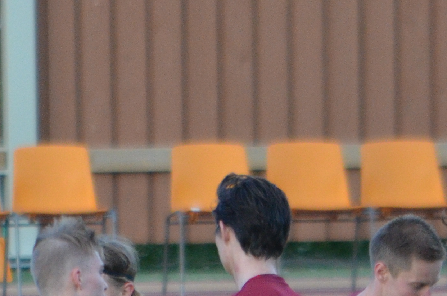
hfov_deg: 1.2
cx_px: 94
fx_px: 22125
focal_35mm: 1786
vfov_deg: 0.8
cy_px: 395
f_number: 5.6
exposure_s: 1/800
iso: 1250
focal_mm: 300
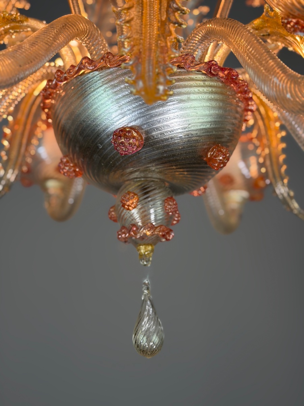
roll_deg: -0.8
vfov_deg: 39.7
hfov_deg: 30.3
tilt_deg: +16.8
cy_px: 203
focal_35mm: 48
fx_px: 562
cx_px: 152
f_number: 1.78
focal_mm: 6.76
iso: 100
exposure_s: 1/100
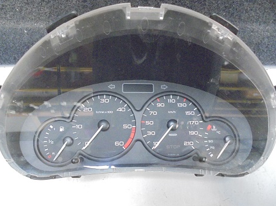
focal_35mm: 27
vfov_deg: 51.3
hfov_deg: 65.3
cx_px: 136
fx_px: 215
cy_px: 105
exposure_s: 1/25
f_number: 3.5
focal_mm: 4.6
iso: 800
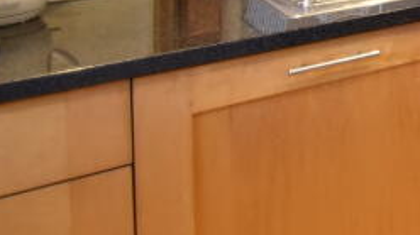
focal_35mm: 65
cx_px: 745
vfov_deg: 15.9
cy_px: -183
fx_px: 723
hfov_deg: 21.6
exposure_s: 1/60
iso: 500
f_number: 4
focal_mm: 10
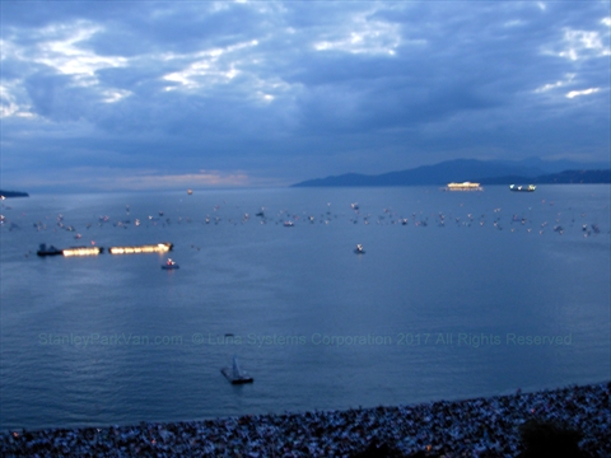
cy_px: 229
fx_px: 671
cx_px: 306
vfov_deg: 37.7
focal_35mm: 38
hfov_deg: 49.0
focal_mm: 6.3
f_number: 2.9
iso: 87
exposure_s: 1/2
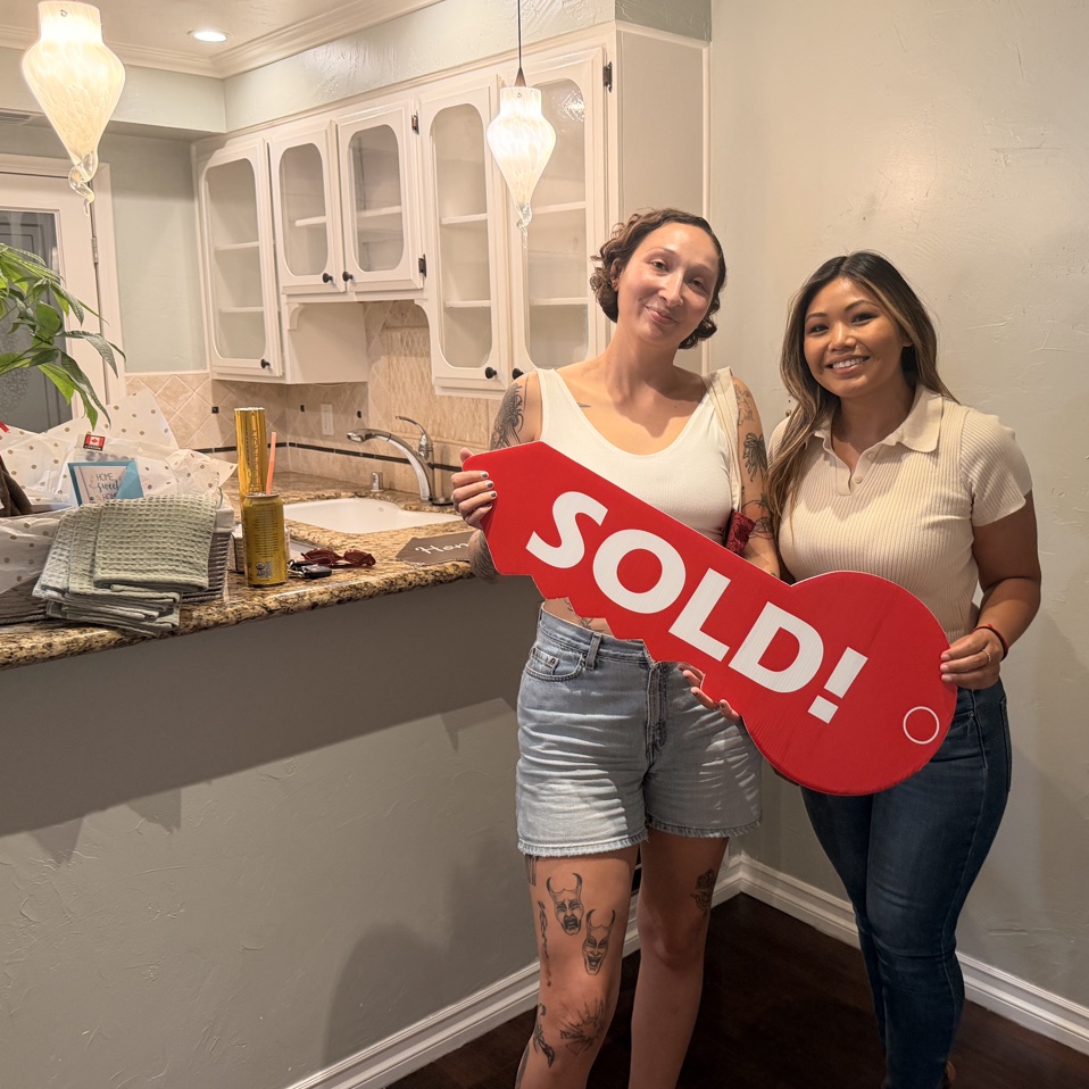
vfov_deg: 52.5
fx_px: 1103
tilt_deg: -9.5
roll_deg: -0.1
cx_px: 677
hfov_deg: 52.0
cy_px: 505
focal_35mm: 31
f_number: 1.78
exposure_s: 1/60
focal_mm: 6.76
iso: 320
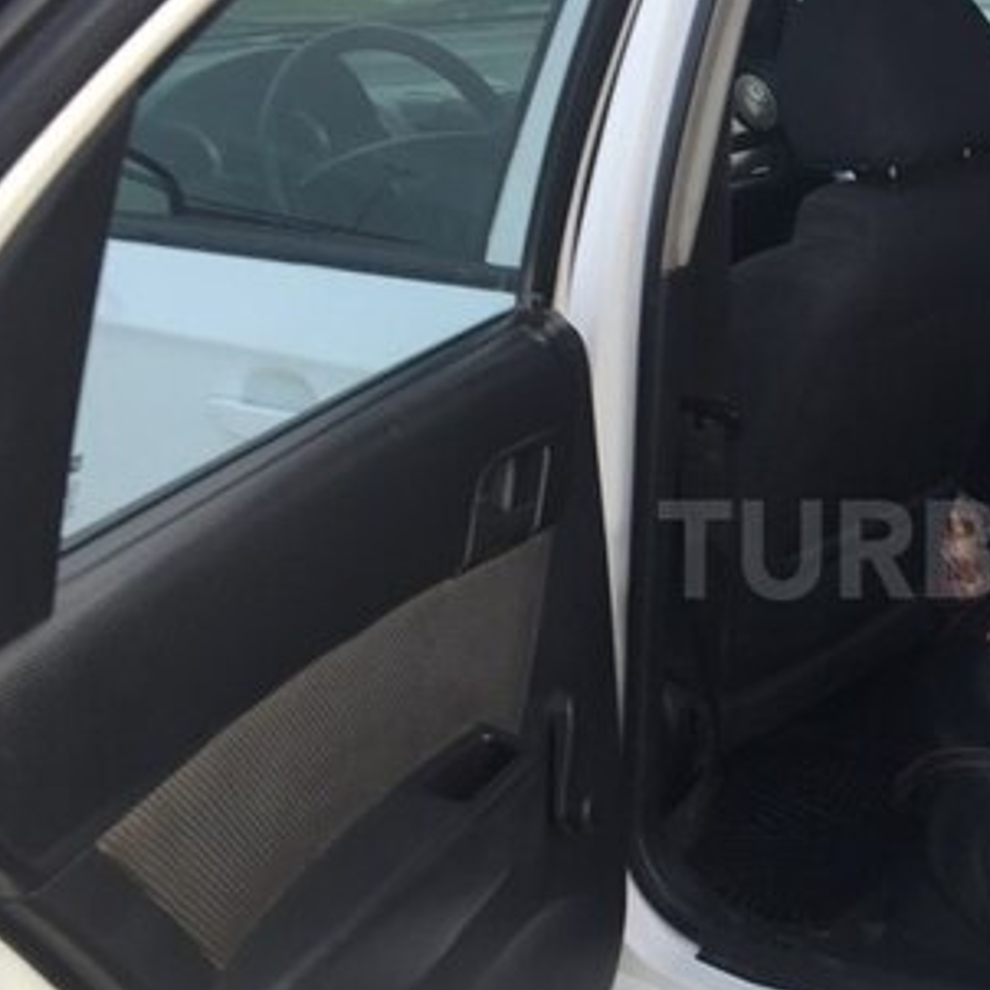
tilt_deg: -24.8
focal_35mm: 56
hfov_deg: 28.6
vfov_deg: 30.5
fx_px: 1812
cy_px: 549
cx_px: 993
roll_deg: -3.6
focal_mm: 4.15
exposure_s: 1/50
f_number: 2.2
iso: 32
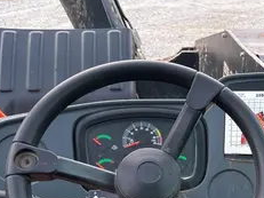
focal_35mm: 62
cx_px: 226
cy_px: 173
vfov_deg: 23.1
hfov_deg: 30.1
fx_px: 473
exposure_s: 1/88
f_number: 1.5
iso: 125
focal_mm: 5.7
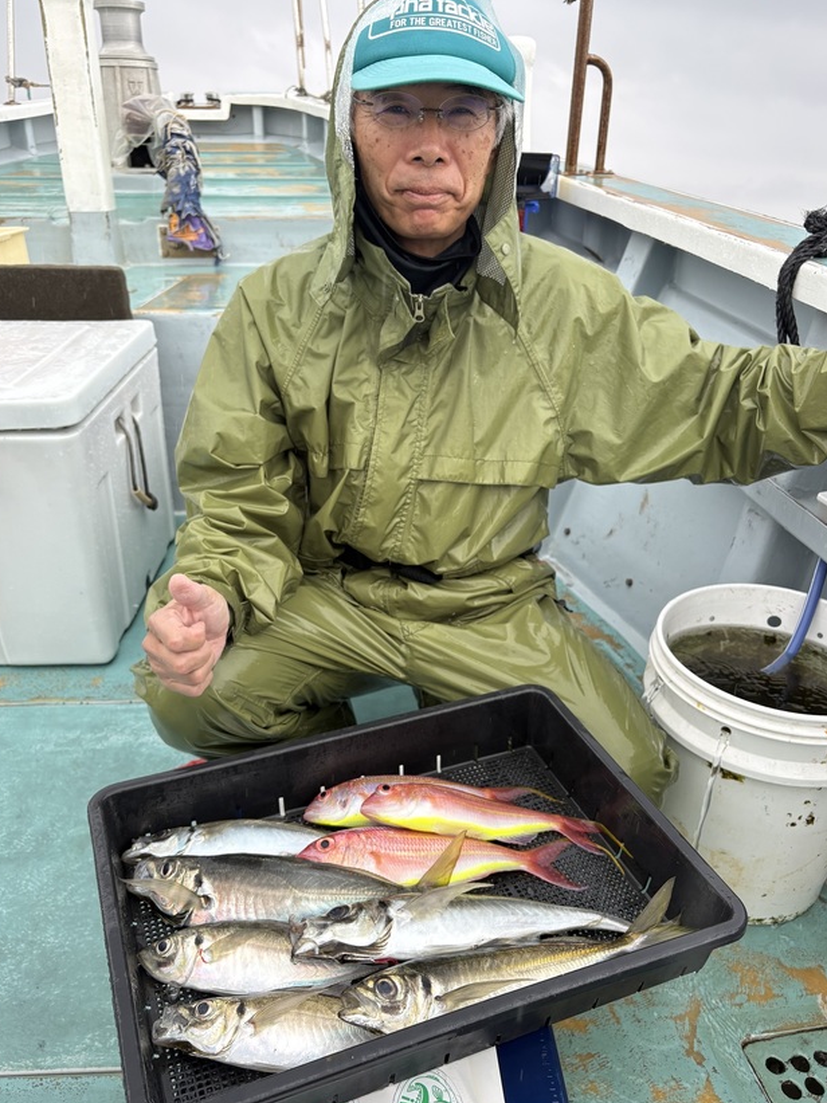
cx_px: 409
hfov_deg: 51.3
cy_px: 550
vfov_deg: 65.3
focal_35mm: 27
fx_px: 861
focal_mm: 5.96
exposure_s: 1/384
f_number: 1.6
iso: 50
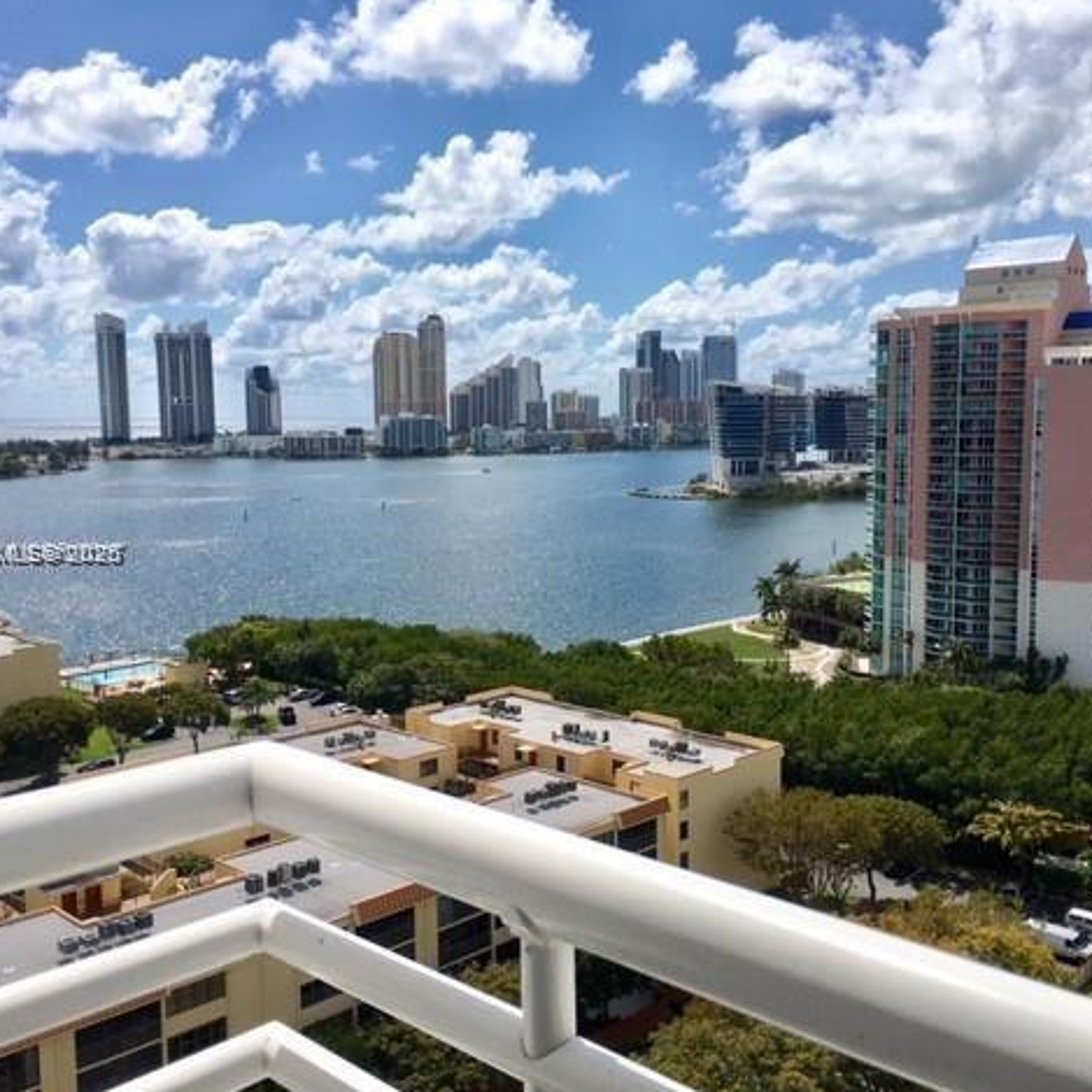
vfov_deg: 47.2
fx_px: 1249
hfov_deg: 47.2
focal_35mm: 35
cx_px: 547
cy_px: 554
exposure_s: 1/3497
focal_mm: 4.15
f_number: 2.2
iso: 25
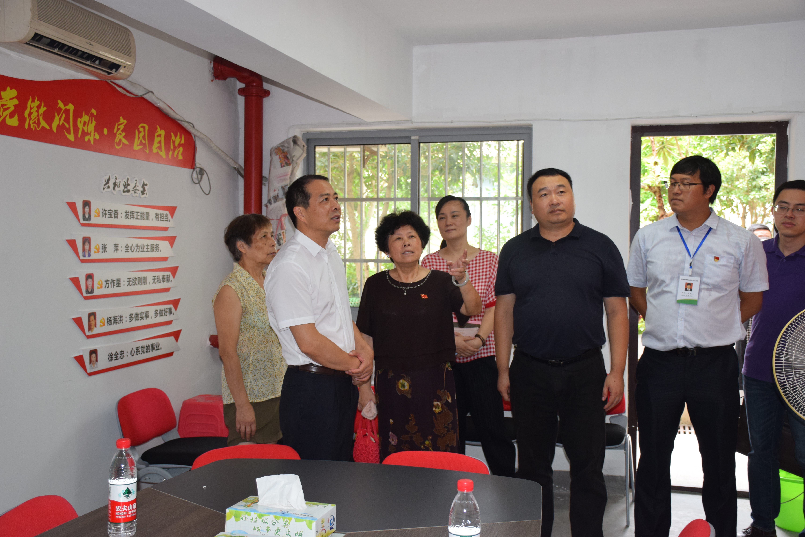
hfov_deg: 47.9
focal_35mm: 40
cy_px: 268
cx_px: 402
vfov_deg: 33.0
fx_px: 906
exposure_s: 1/125
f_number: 5.6
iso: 800
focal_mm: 27
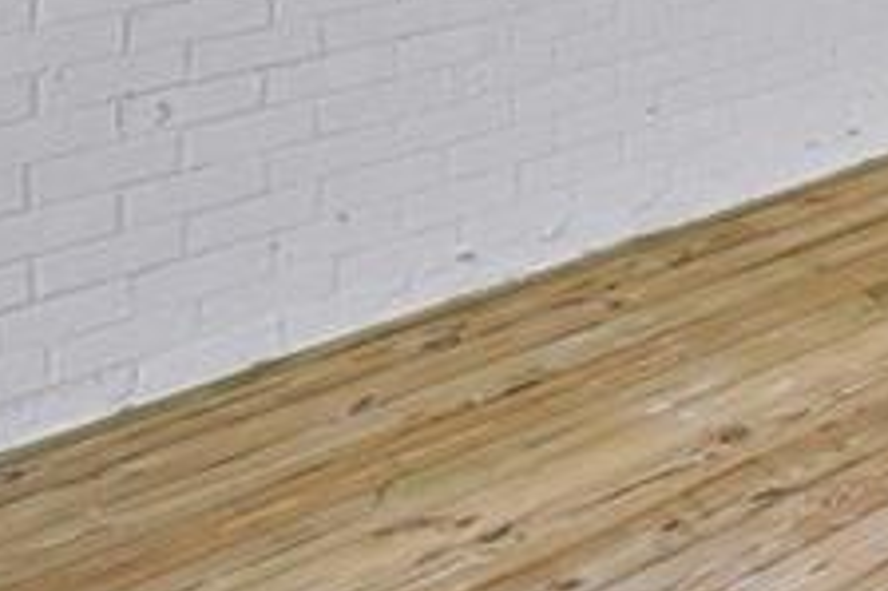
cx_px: 1629
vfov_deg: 17.2
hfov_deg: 20.8
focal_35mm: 64
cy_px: -486
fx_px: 1577
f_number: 8
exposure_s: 1/200
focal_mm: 14
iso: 100
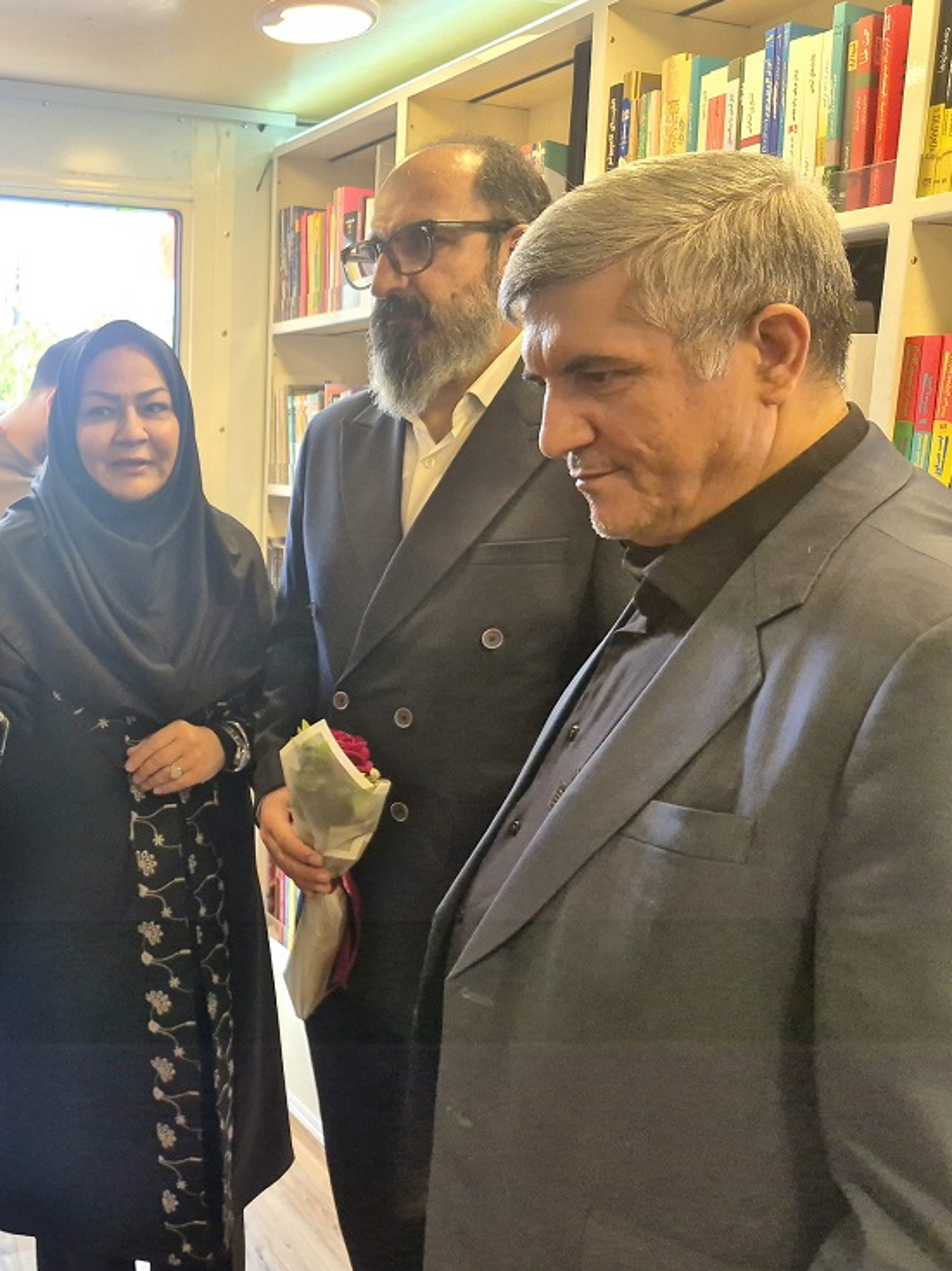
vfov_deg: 58.4
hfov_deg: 42.1
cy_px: 632
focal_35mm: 31
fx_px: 1137
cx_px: 112
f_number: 1.8
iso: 160
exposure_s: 1/182
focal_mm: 5.4
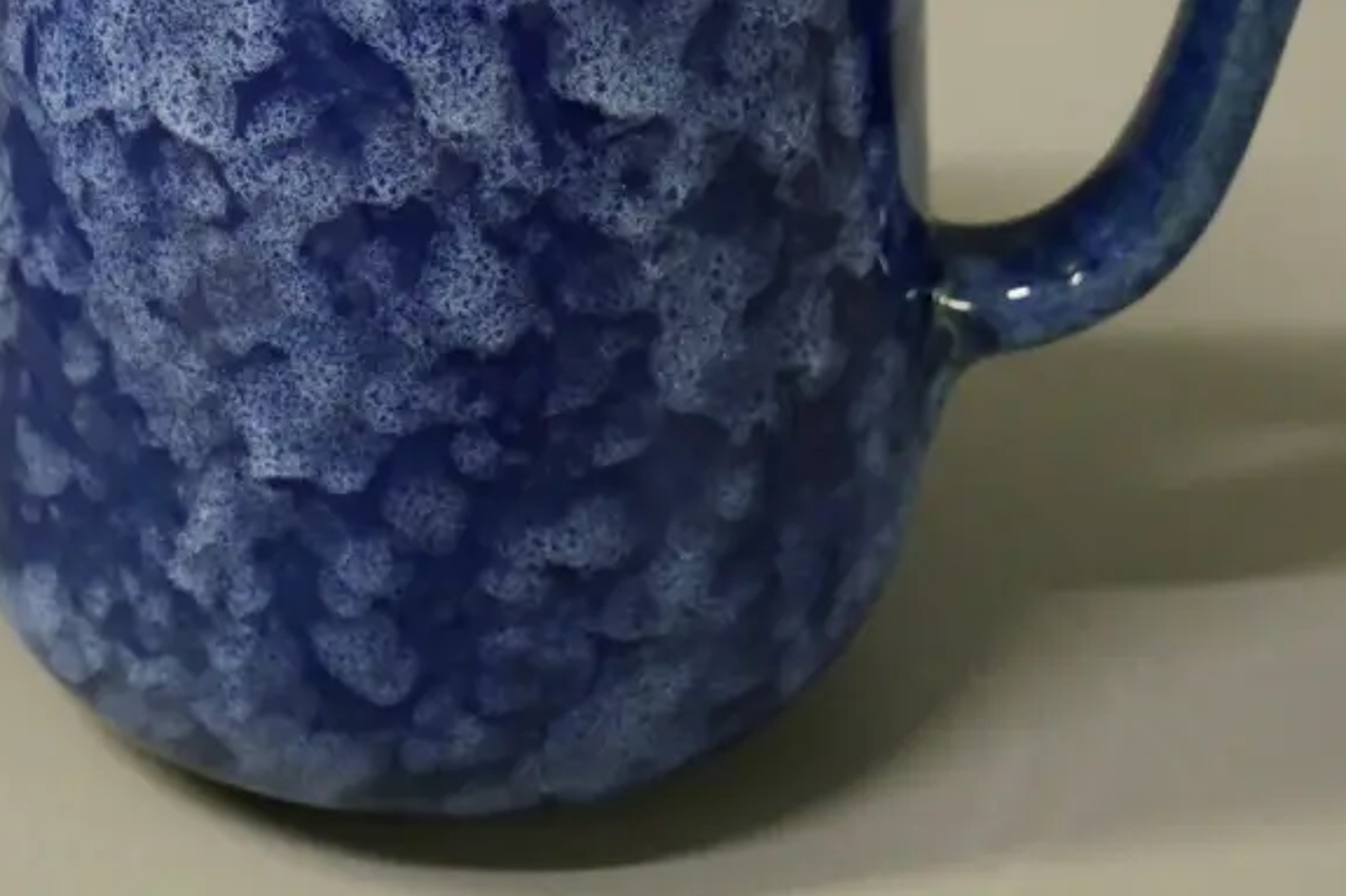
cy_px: 82
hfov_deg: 20.4
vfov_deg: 13.6
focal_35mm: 100
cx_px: 496
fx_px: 3738
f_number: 4.6
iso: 3200
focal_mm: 27
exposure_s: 1/100
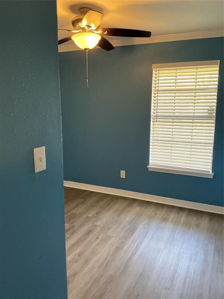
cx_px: 112
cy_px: 150
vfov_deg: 61.7
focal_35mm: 29
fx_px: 250
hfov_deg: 48.2
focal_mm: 3
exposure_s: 1/60
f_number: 1.8
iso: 160
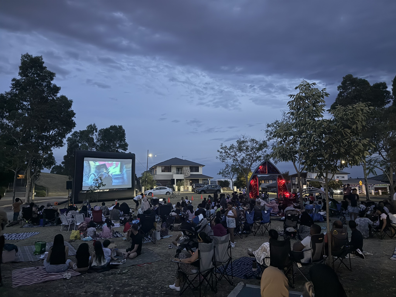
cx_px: 198
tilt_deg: +7.3
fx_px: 275
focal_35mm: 24
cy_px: 148
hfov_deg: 71.6
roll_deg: +0.3
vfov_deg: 56.8
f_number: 1.78
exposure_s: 1/17
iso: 1600
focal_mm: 6.76
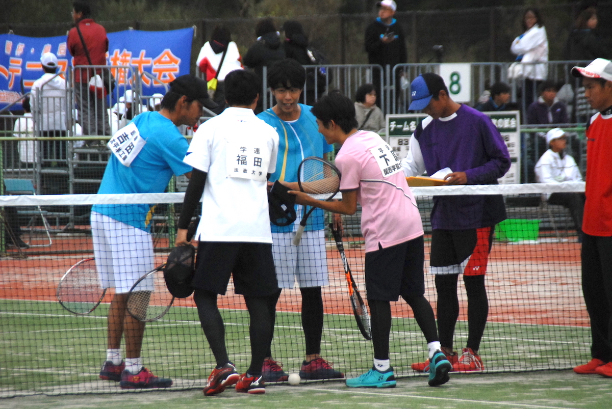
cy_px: 204
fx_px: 5105
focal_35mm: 300
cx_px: 306
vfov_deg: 4.6
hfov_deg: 6.9
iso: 800
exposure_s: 1/1000
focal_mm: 200
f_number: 6.3
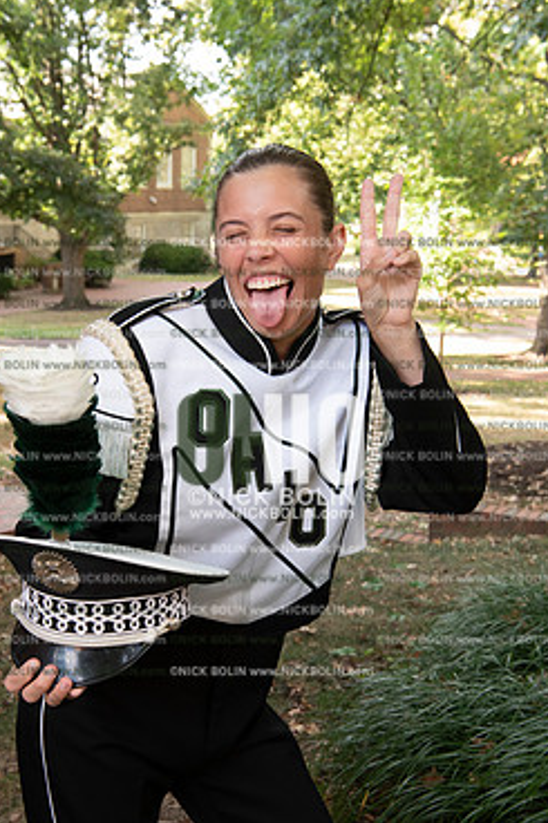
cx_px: 271
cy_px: 456
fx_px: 1257
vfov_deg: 36.2
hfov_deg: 24.6
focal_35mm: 55
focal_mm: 45
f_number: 8
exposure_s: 1/100
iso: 800
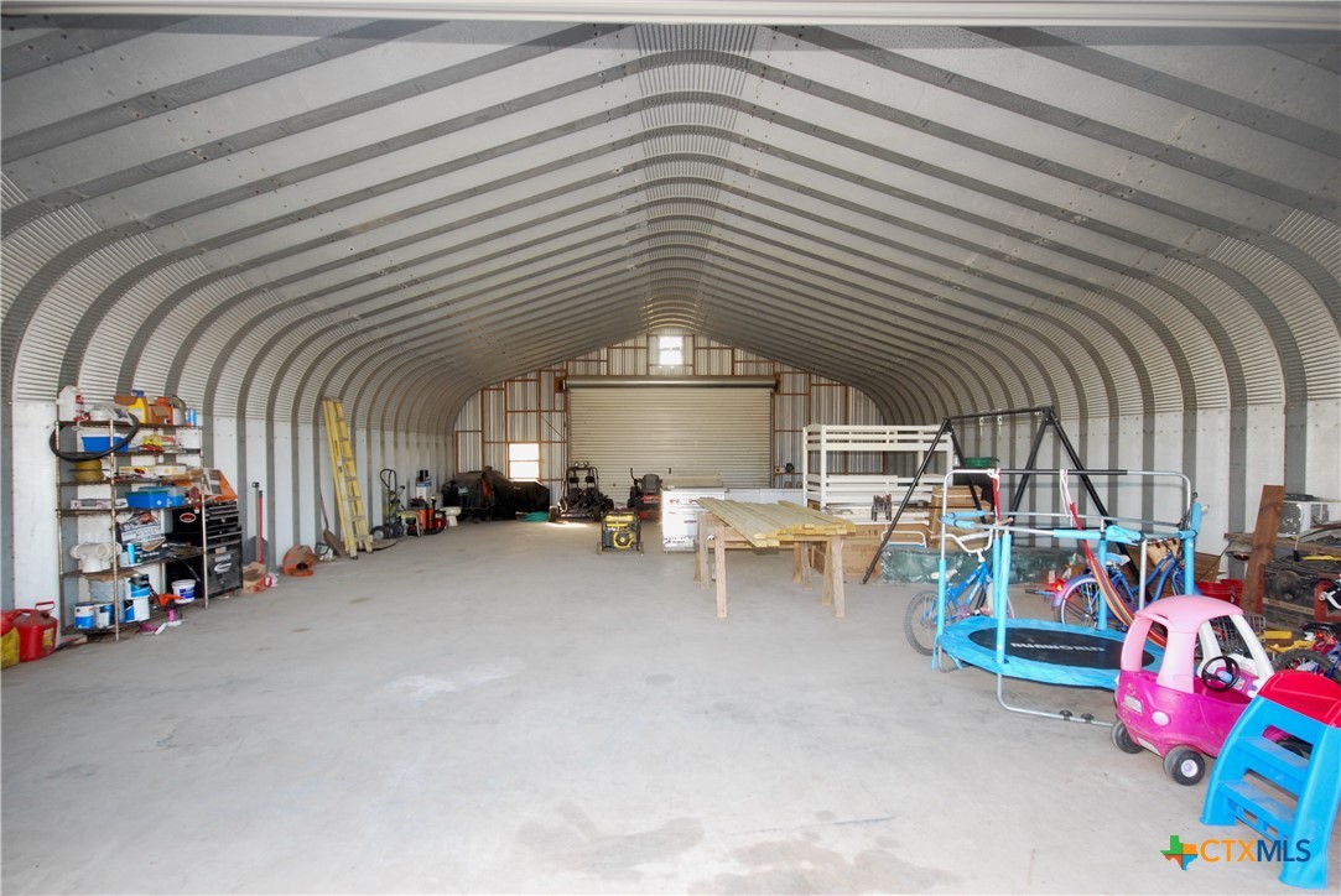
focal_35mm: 20
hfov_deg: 85.4
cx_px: 670
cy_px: 448
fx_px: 727
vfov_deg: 63.3
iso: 200
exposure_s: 1/40
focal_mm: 13
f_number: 4.5
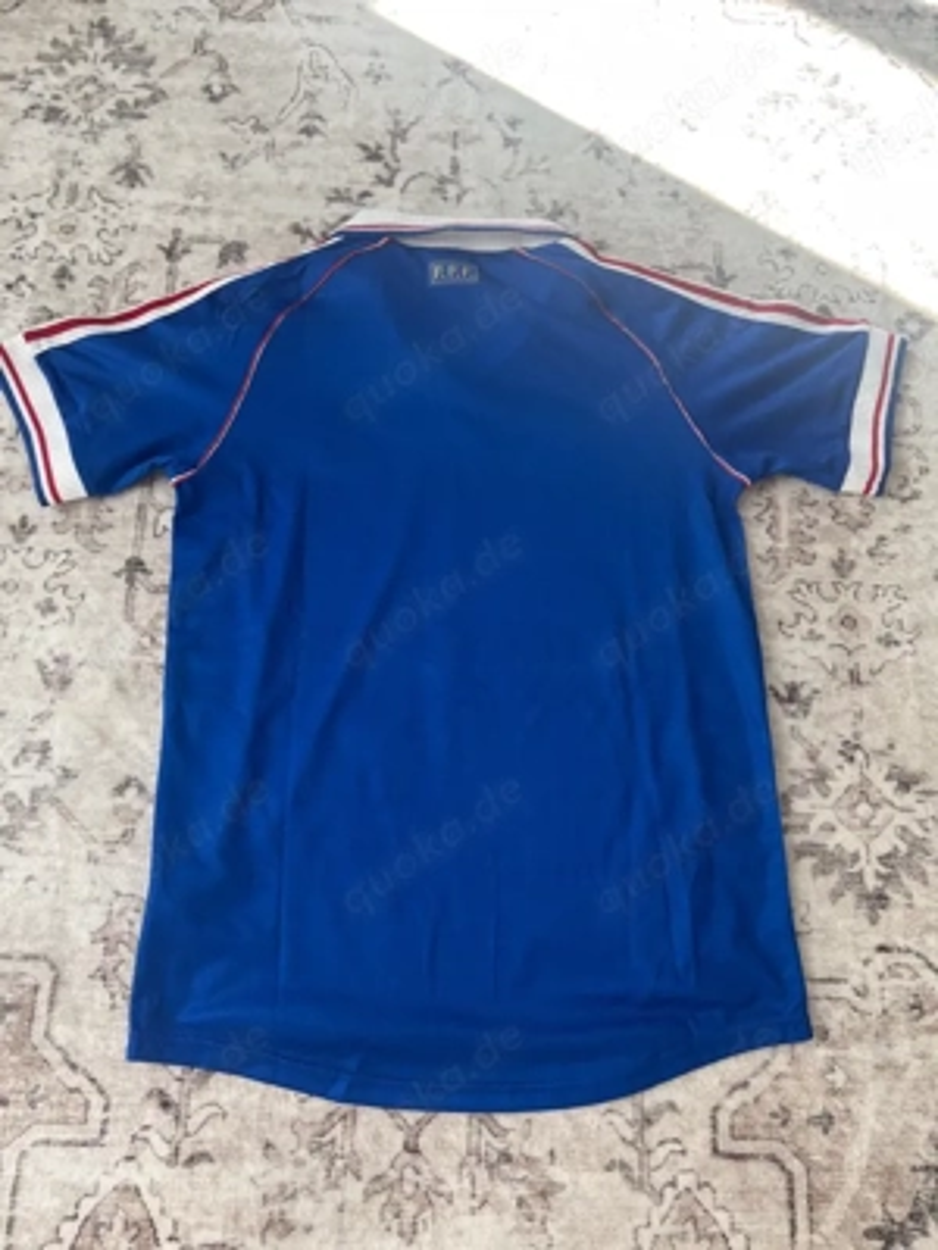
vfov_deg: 67.3
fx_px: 939
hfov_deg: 53.1
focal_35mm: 26
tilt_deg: -74.5
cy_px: 625
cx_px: 469
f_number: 1.5
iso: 80
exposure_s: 1/121
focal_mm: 5.7
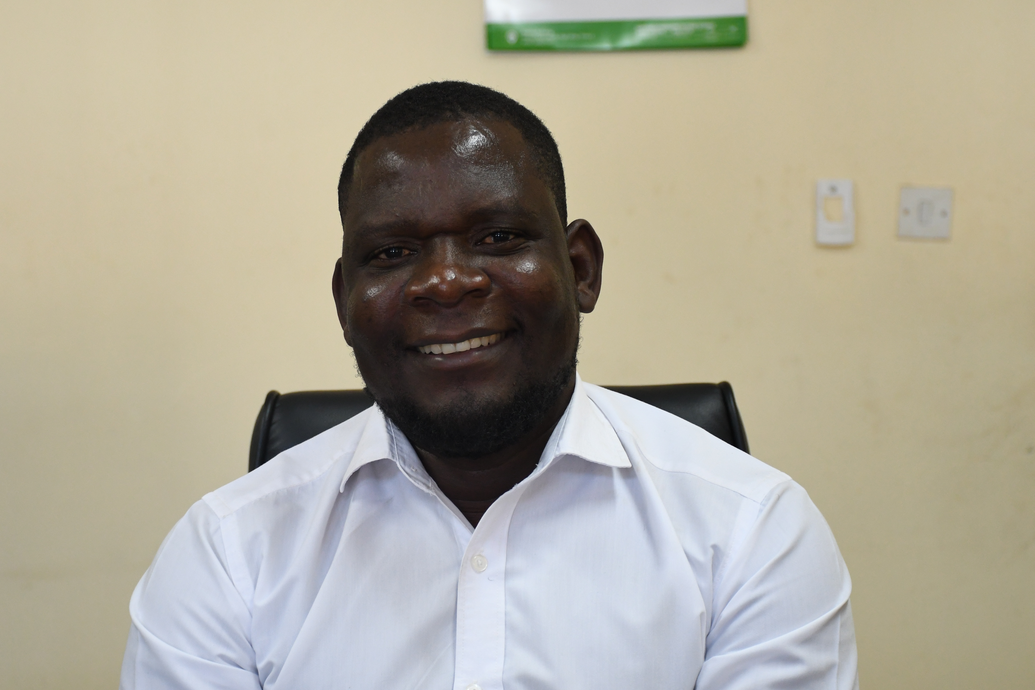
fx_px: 2444
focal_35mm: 85
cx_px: 469
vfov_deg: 16.1
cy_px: 399
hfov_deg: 23.9
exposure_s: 1/40
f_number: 4.5
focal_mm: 48
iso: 1250
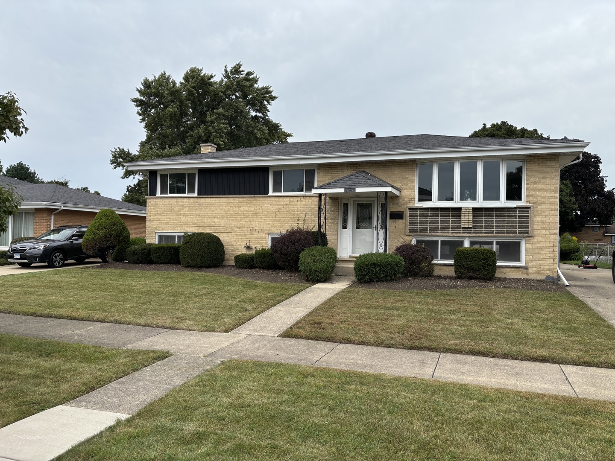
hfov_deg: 67.3
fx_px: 462
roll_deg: -0.9
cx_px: 308
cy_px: 230
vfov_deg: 53.1
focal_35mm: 26
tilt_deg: +1.0
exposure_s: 1/2151
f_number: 1.6
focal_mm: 5.96
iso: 50
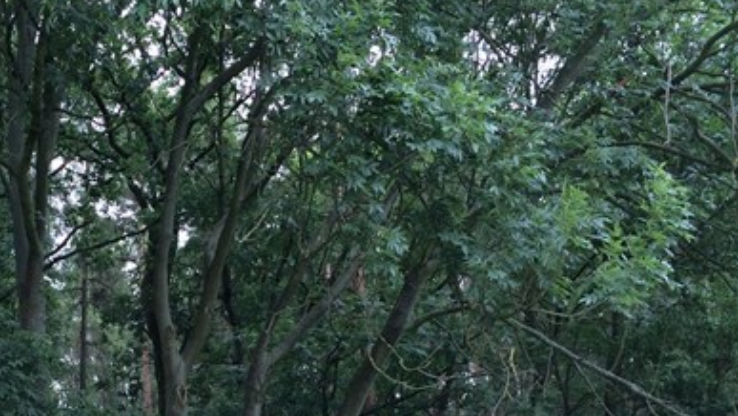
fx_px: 1057
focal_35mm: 54
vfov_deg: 21.7
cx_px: 183
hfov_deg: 37.5
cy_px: 378
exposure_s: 1/60
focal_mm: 4.12
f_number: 2.2
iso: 50
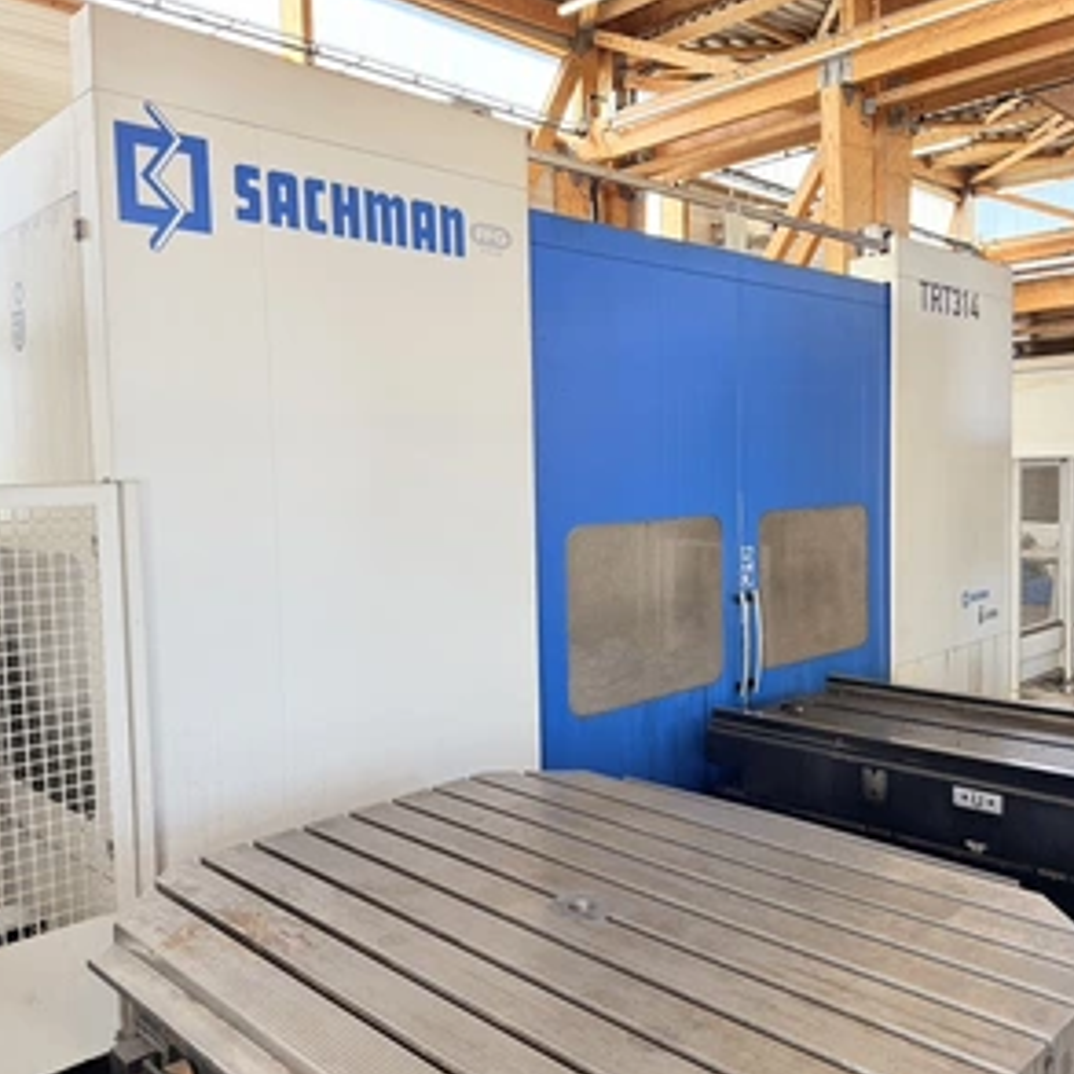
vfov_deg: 55.6
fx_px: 1018
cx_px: 532
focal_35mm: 29
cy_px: 539
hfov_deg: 55.6
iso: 100
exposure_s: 1/243
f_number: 1.78
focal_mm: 6.76
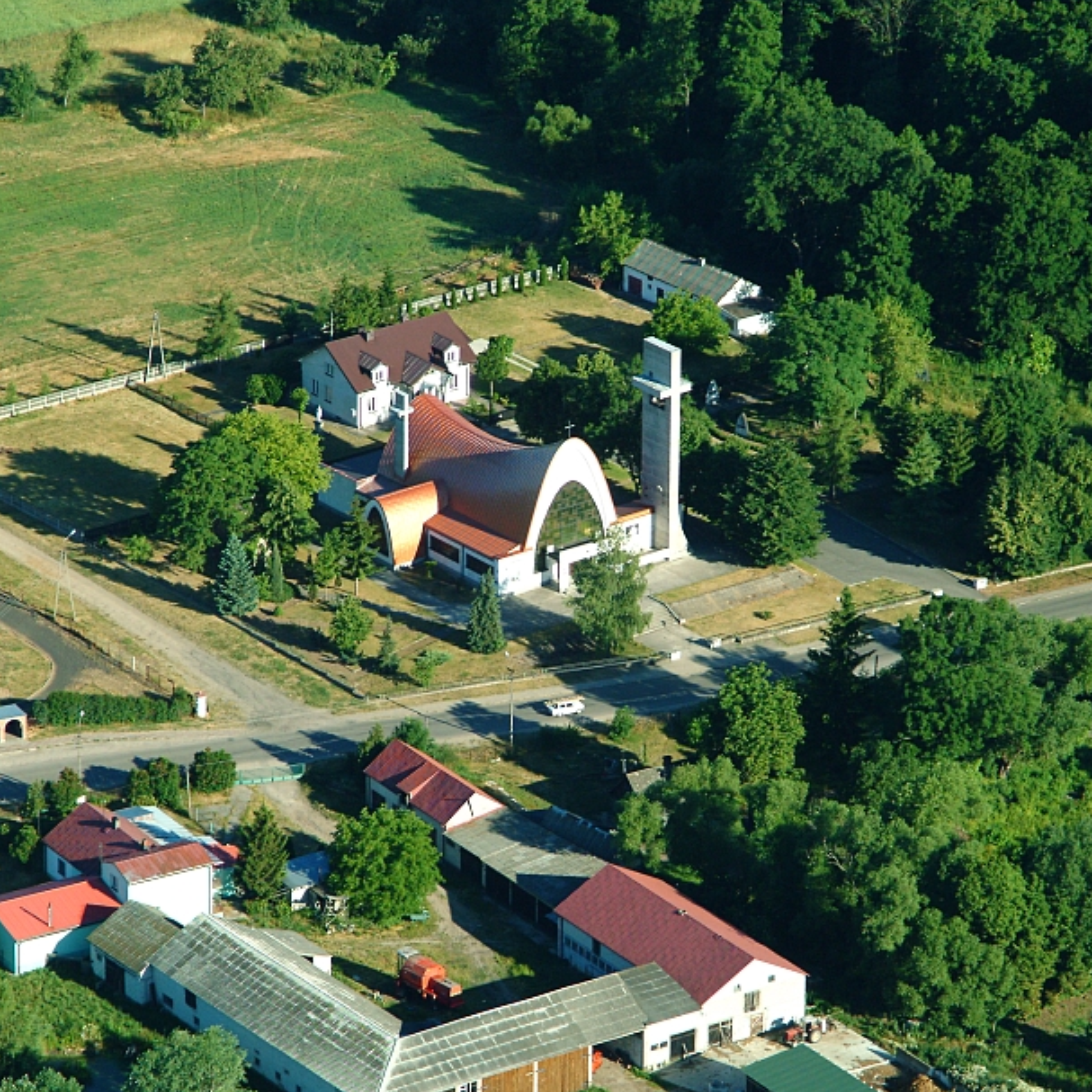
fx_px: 7877
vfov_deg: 7.9
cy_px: 533
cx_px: 423
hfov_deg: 7.9
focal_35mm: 221
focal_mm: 105
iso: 400
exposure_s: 1/750
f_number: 6.7
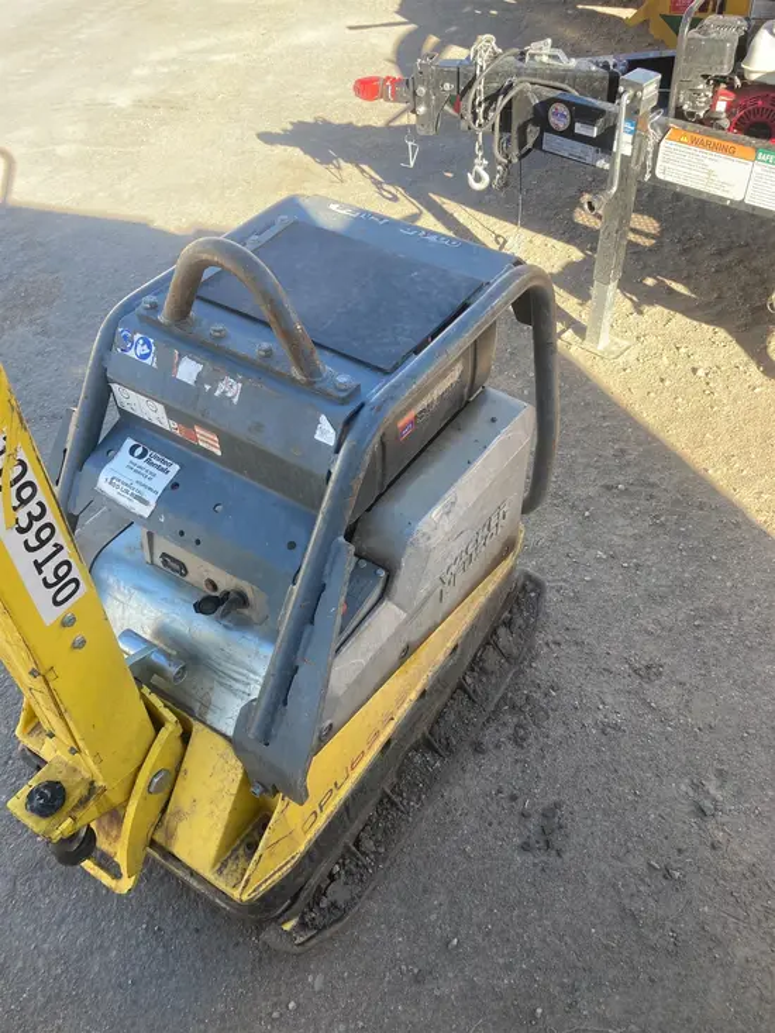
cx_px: 388
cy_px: 516
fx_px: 836
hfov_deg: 49.8
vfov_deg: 63.4
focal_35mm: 28
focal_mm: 3.99
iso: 20
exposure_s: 1/276
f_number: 1.8
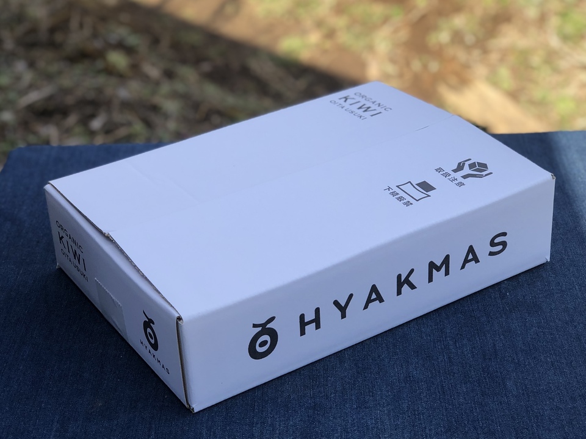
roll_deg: +2.5
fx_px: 880
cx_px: 293
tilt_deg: -25.6
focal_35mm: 52
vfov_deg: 28.0
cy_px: 220
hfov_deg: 36.8
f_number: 2.4
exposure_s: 1/403
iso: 16
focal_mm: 6
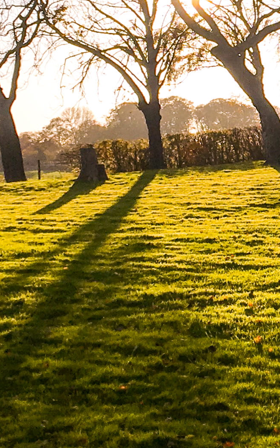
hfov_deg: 10.9
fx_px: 1441
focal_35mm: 118
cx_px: 344
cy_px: 63
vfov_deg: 17.5
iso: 25
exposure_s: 1/2564
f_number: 2.2
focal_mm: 4.15
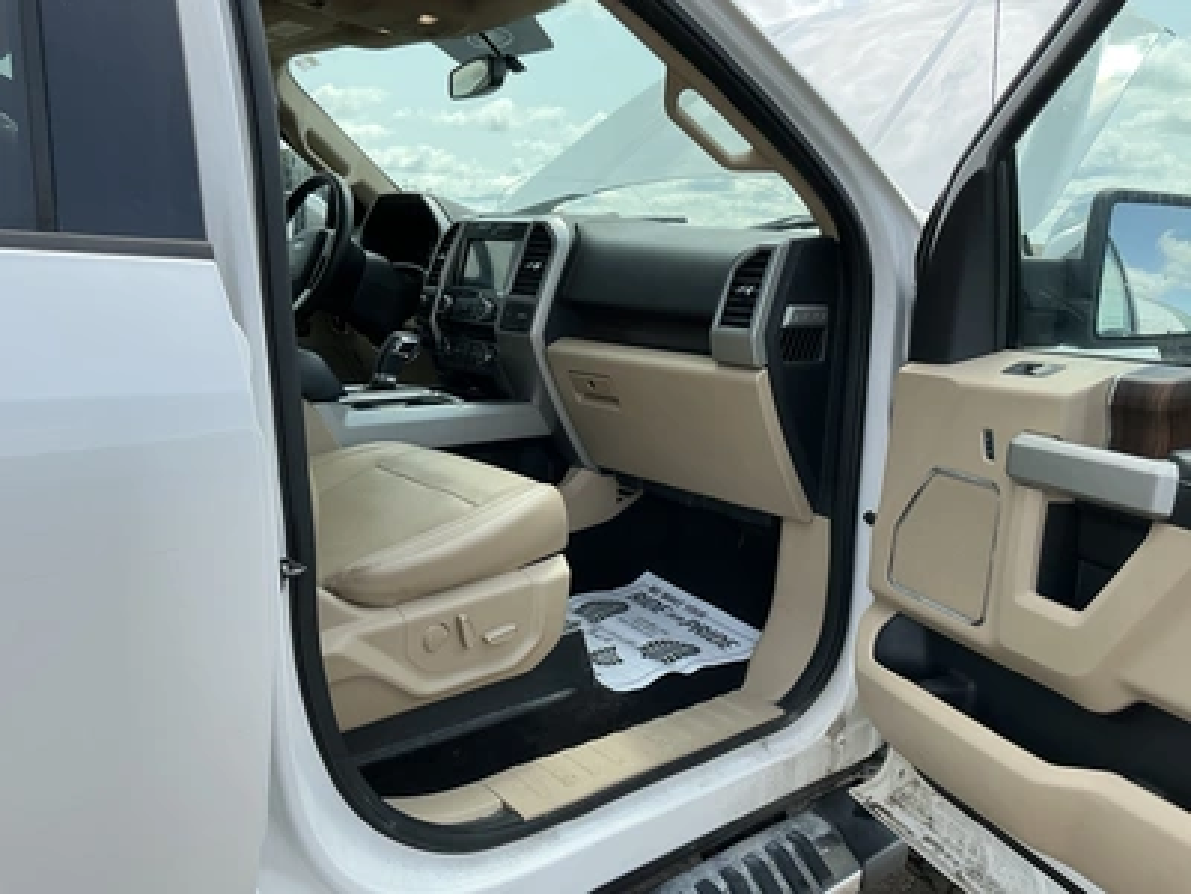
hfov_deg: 63.4
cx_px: 596
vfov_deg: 49.7
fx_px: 963
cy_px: 447
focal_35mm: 28
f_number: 1.8
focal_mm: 3
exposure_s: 1/635
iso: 25
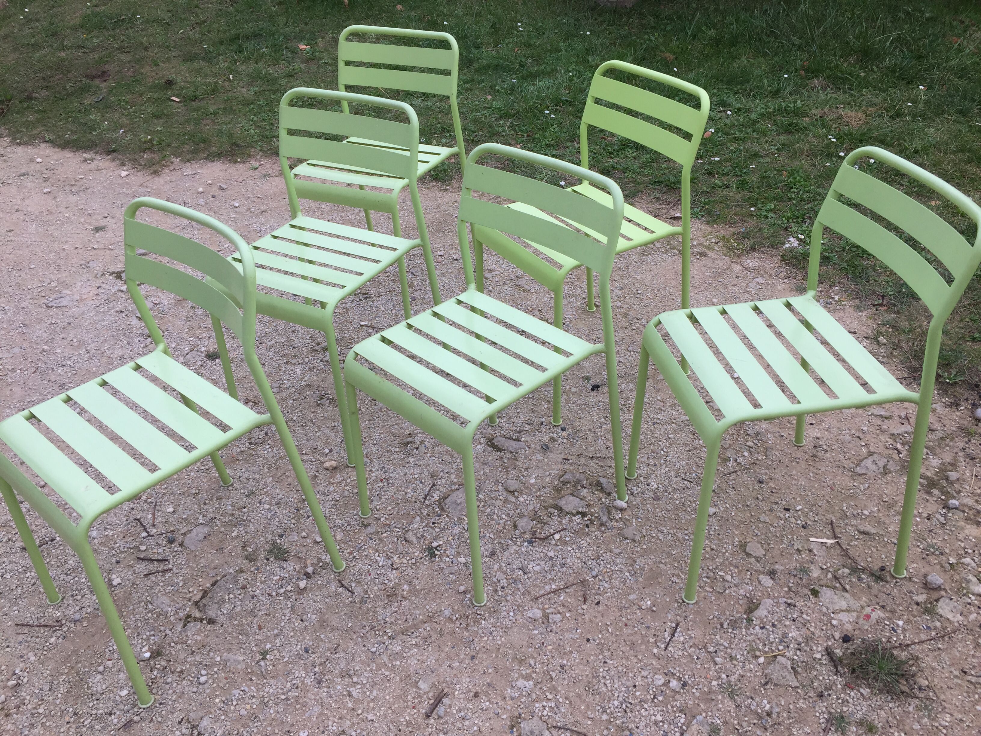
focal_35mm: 29
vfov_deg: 48.2
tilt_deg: -37.7
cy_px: 368
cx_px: 490
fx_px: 822
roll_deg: +2.0
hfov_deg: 61.7
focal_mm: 4.15
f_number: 2.2
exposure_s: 1/638
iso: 32
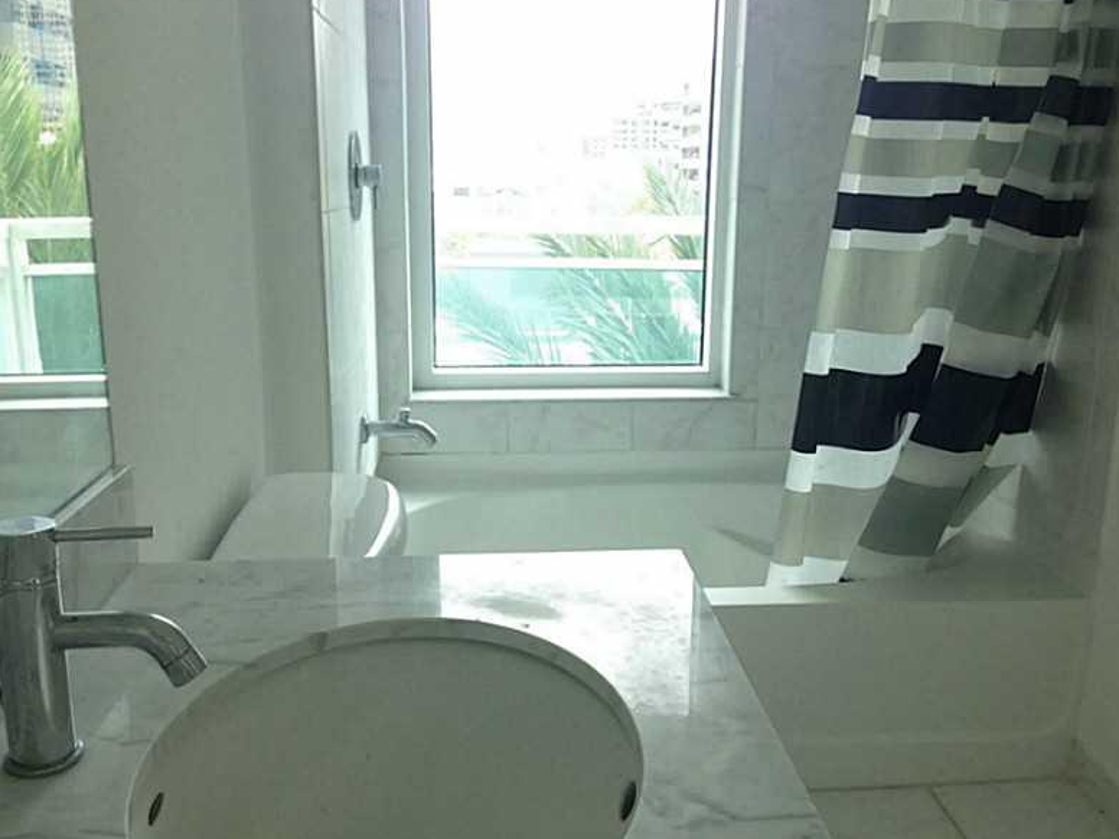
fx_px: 1099
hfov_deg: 54.0
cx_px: 551
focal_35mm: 34
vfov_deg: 41.8
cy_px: 411
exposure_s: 1/120
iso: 100
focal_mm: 4.12
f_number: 2.4
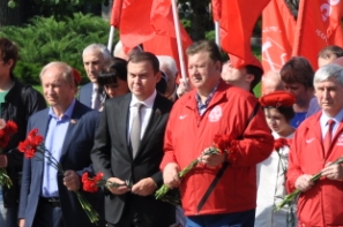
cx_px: 304
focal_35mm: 466
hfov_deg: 4.4
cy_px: 104
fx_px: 4433
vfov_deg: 2.9
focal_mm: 90
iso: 200
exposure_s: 1/320
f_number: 9
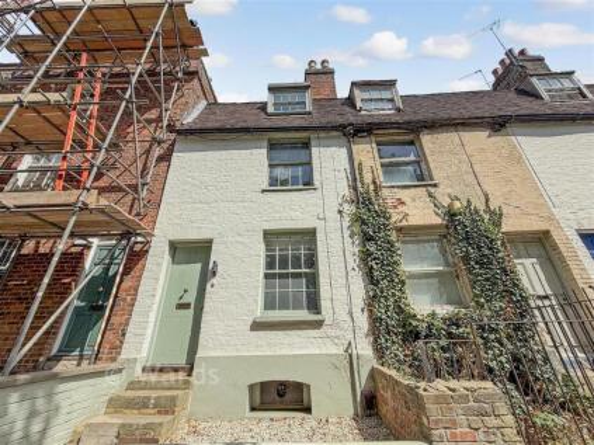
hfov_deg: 102.1
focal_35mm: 14
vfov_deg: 85.6
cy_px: 222
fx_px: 240
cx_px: 297
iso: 20
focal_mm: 2.22
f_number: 2.2
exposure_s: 1/1050
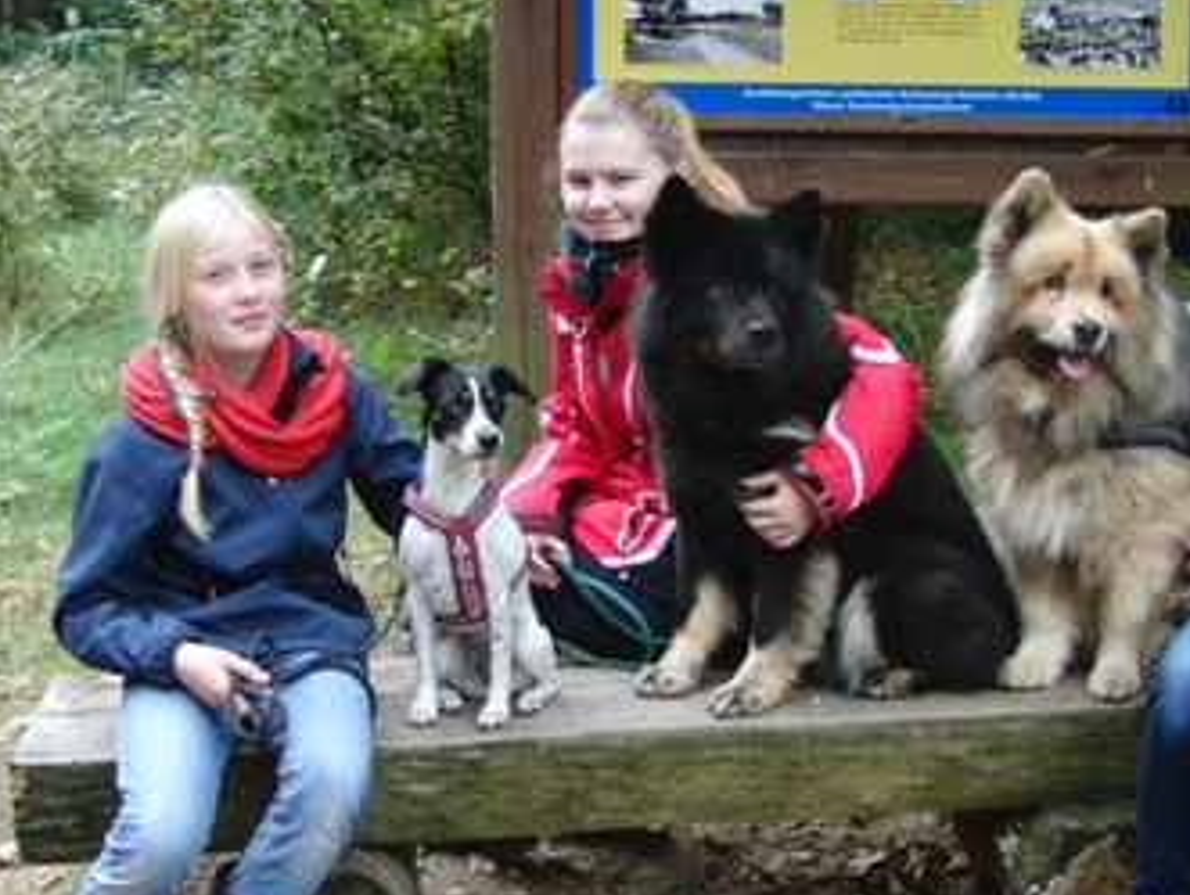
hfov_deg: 28.8
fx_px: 2306
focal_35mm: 67
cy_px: 482
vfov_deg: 22.0
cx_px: 777
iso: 125
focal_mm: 6.42
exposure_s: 1/80
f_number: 3.6
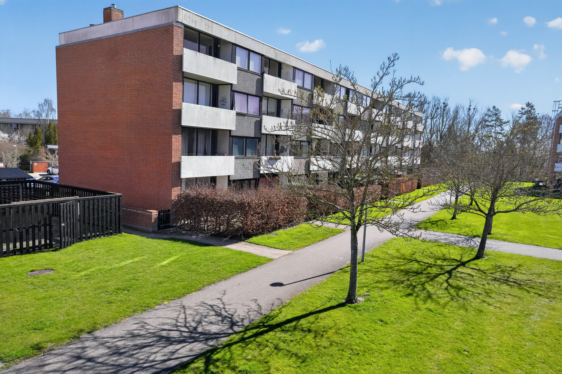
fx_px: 375
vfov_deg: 53.1
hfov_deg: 73.8
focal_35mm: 24
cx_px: 281
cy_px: 187
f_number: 8
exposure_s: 1/3200
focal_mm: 24
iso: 1250
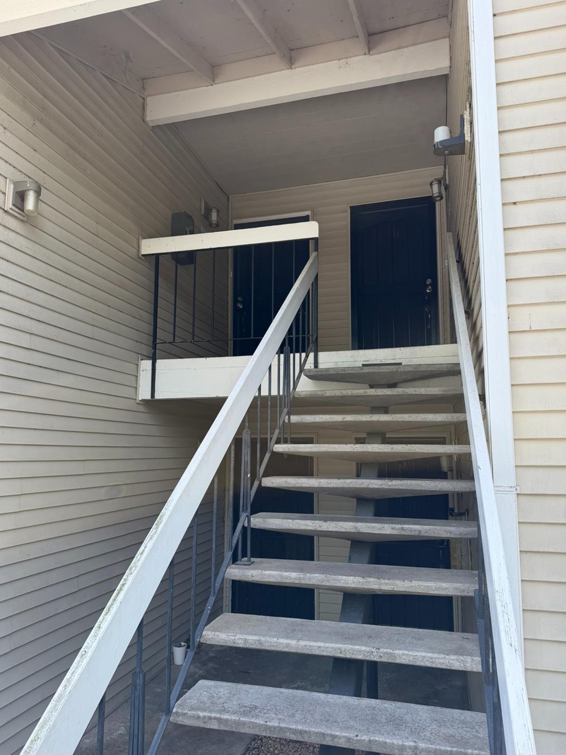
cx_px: 280
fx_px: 545
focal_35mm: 25
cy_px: 379
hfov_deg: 54.9
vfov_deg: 69.4
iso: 80
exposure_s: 1/563
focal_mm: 6.76
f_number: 1.78
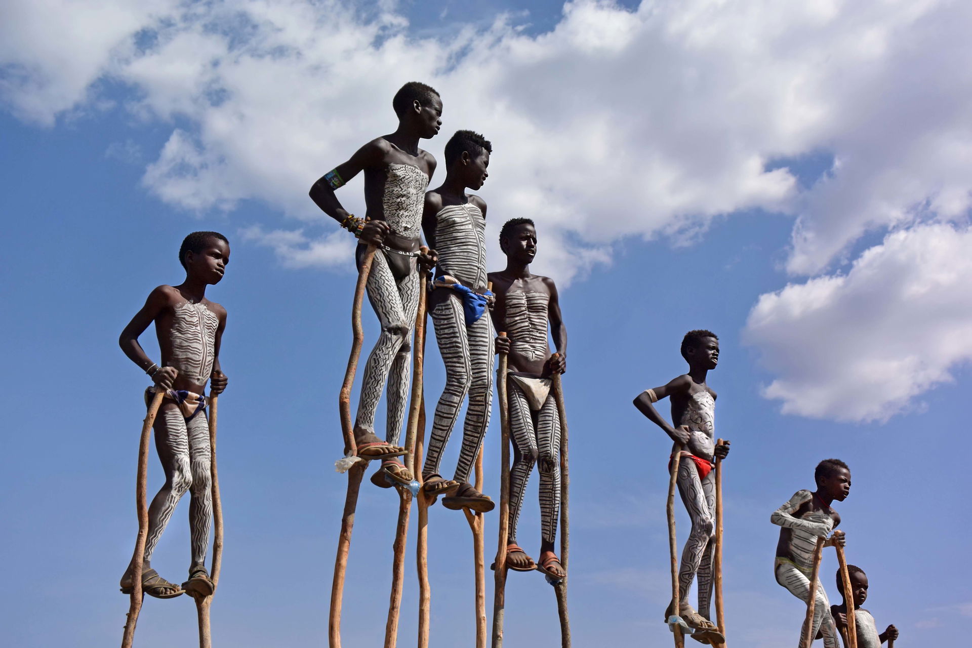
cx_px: 486
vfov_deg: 28.6
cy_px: 324
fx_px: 1269
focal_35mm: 47
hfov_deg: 41.9
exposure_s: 1/1250
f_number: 5
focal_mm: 17.6
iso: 160
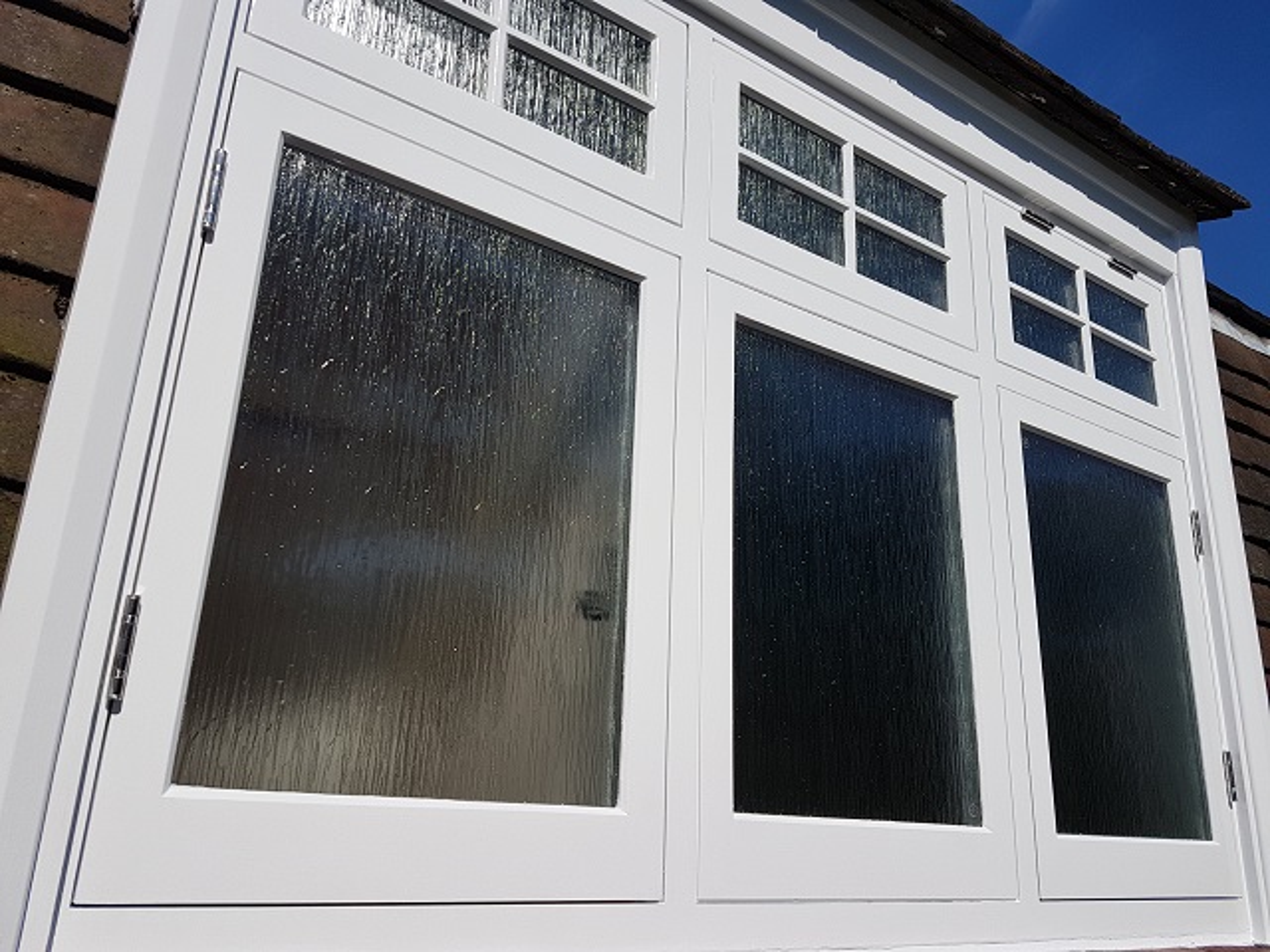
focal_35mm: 26
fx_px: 954
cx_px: 635
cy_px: 476
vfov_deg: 53.1
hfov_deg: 67.3
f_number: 1.7
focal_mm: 4.2
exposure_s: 1/5904
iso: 40
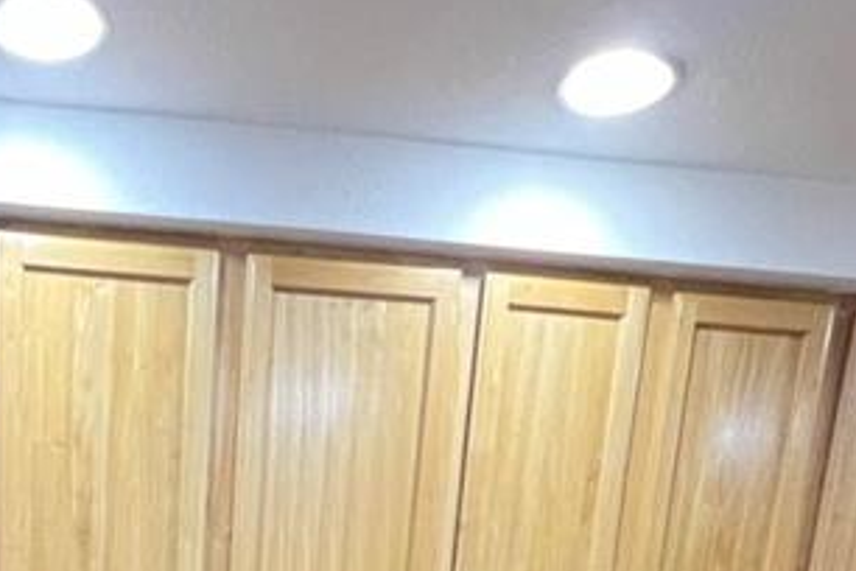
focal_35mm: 53
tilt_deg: -18.0
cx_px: 56
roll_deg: -0.2
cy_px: 1310
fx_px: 1260
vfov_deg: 15.7
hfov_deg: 35.0
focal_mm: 1.57
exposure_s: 1/60
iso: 250
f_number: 1.8
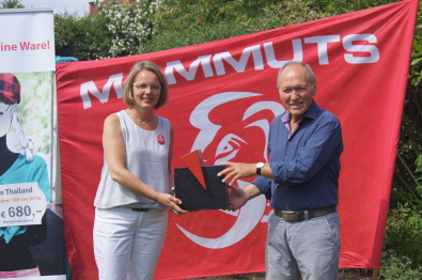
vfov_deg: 17.9
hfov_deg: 26.7
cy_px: 158
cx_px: 179
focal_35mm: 76
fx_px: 889
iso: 100
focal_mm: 40
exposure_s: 1/320
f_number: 6.3
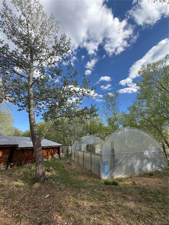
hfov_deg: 85.7
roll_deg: +1.0
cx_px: 84
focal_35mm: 14
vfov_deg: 102.1
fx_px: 91
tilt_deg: +20.6
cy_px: 112
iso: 50
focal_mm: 2.22
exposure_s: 1/853
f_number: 2.2
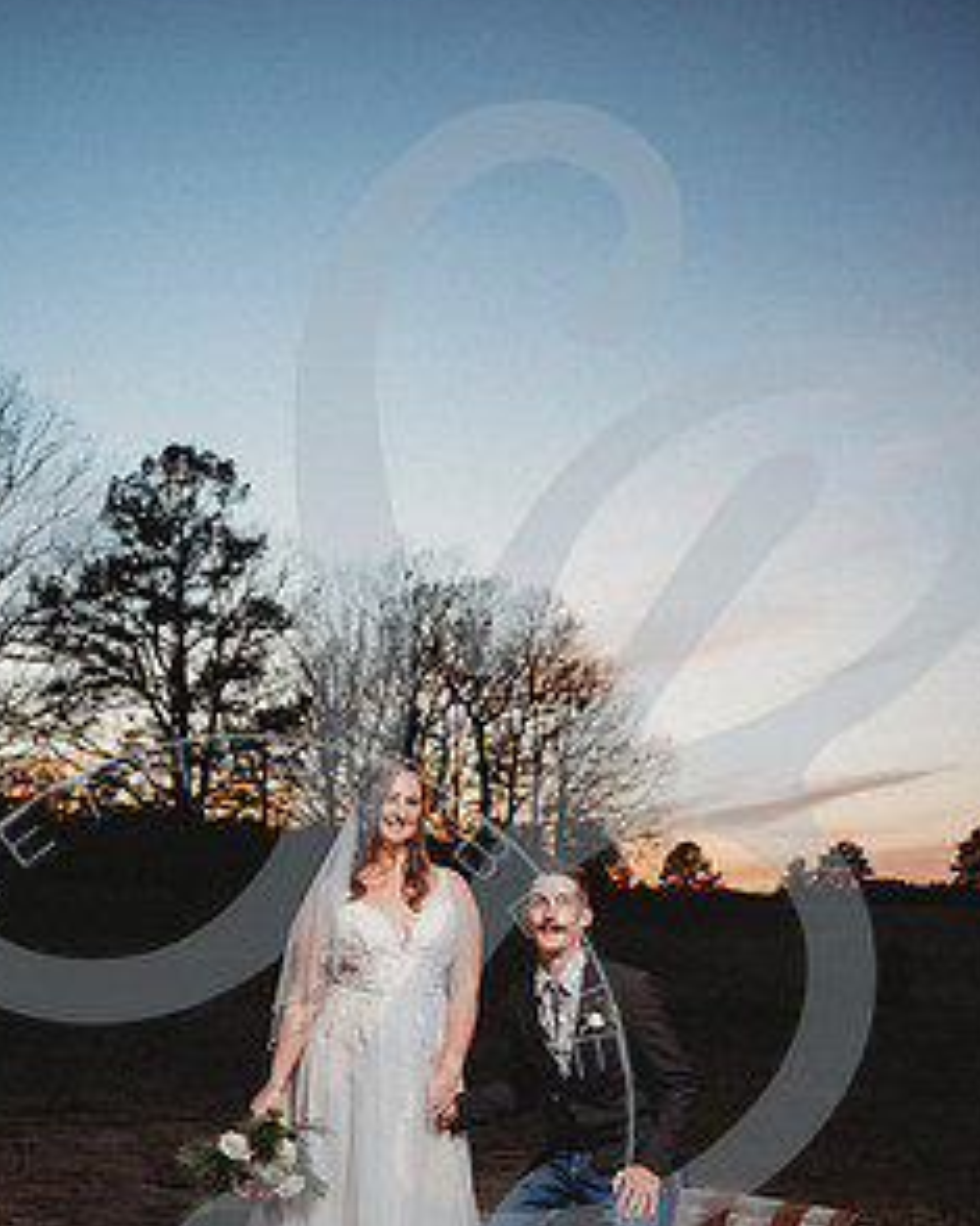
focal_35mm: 46
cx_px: 434
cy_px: 805
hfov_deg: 32.7
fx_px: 1669
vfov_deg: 39.9
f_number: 2.8
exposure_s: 1/500
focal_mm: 32
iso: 200
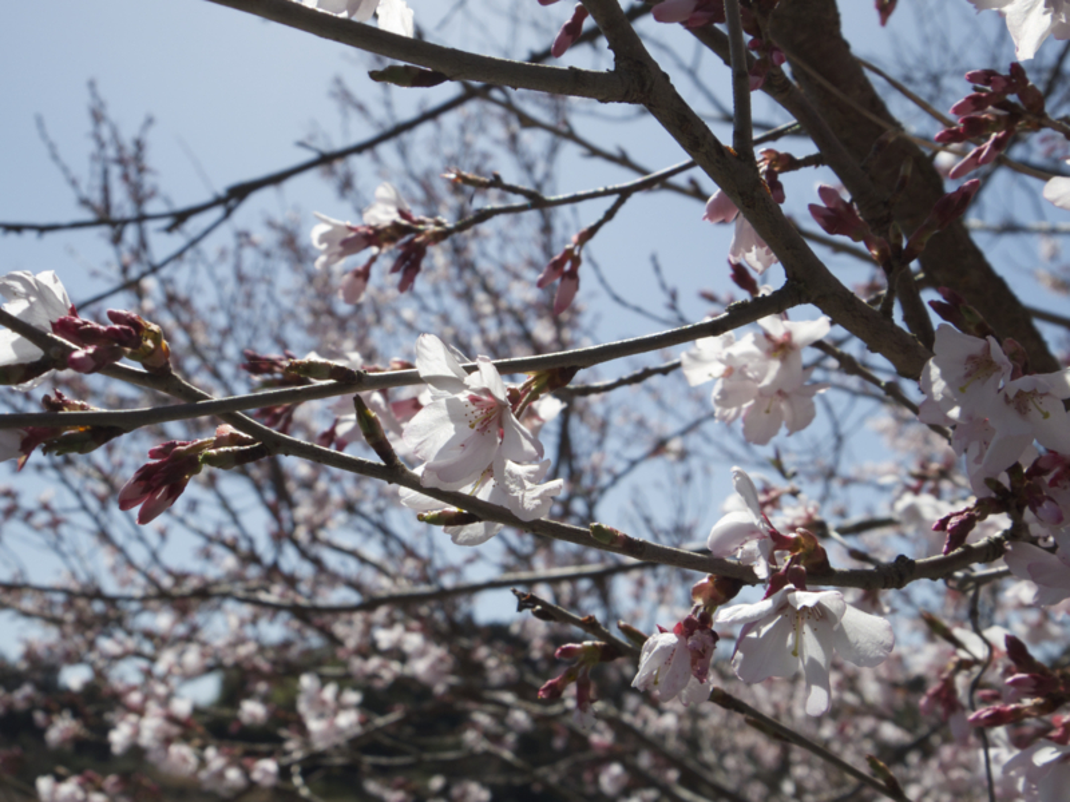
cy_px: 401
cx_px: 535
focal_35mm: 41
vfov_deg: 35.1
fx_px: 1267
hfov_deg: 45.8
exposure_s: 1/1250
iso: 125
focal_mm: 7.5
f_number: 4.5
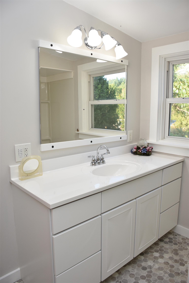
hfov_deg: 47.9
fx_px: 213
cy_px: 142
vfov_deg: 67.4
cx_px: 94
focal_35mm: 27
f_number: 5.6
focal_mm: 18
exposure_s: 1/125
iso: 200
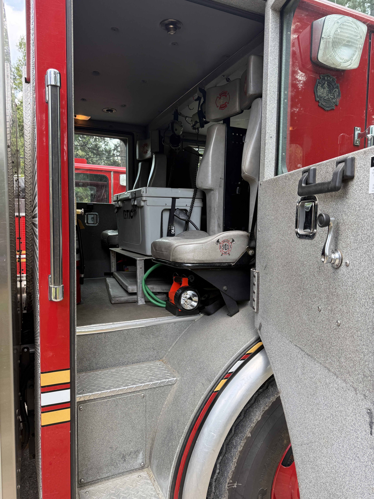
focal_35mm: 24
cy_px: 250
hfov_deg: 56.8
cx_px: 187
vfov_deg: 71.6
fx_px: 346
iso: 100
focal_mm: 6.76
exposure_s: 1/230
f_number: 1.78
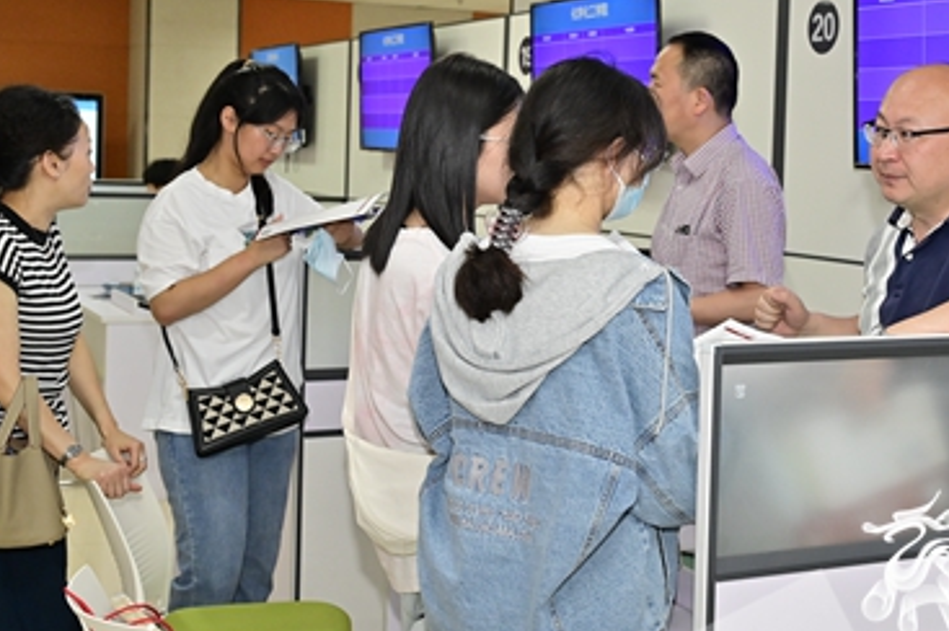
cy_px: 224
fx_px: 1554
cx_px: 662
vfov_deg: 22.9
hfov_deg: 33.5
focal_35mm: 59
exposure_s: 1/125
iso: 2000
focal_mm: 38
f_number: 5
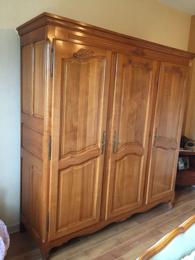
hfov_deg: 48.2
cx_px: 98
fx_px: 218
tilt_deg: -10.1
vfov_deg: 61.7
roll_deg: -3.4
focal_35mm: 29
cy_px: 130
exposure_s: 1/33
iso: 250
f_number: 2.2
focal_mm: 4.15
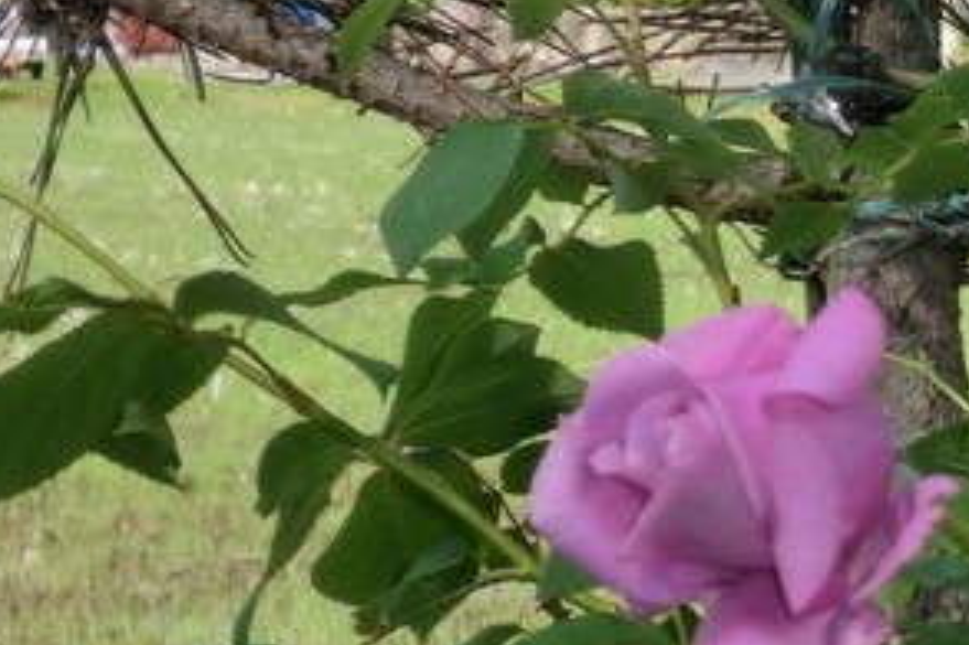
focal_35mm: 171
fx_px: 4600
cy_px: 466
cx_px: 1673
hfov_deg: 11.3
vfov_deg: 8.0
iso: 50
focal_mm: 8.46
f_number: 3.4
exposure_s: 1/500
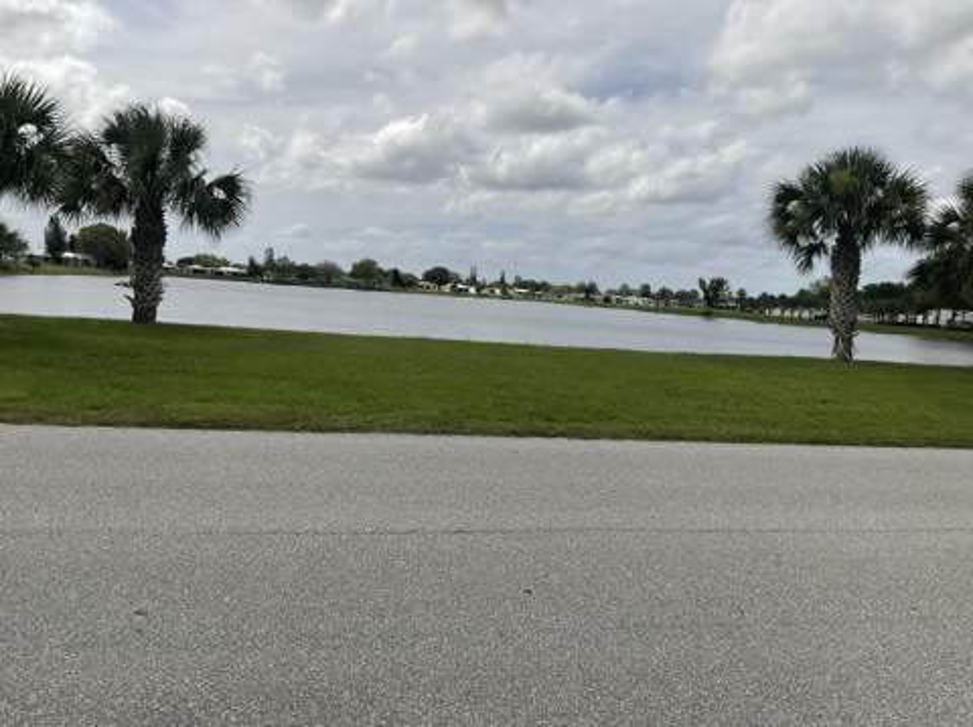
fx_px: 814
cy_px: 364
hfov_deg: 61.7
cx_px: 486
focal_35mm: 29
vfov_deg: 48.2
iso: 20
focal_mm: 3
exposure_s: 1/4405
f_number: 1.8
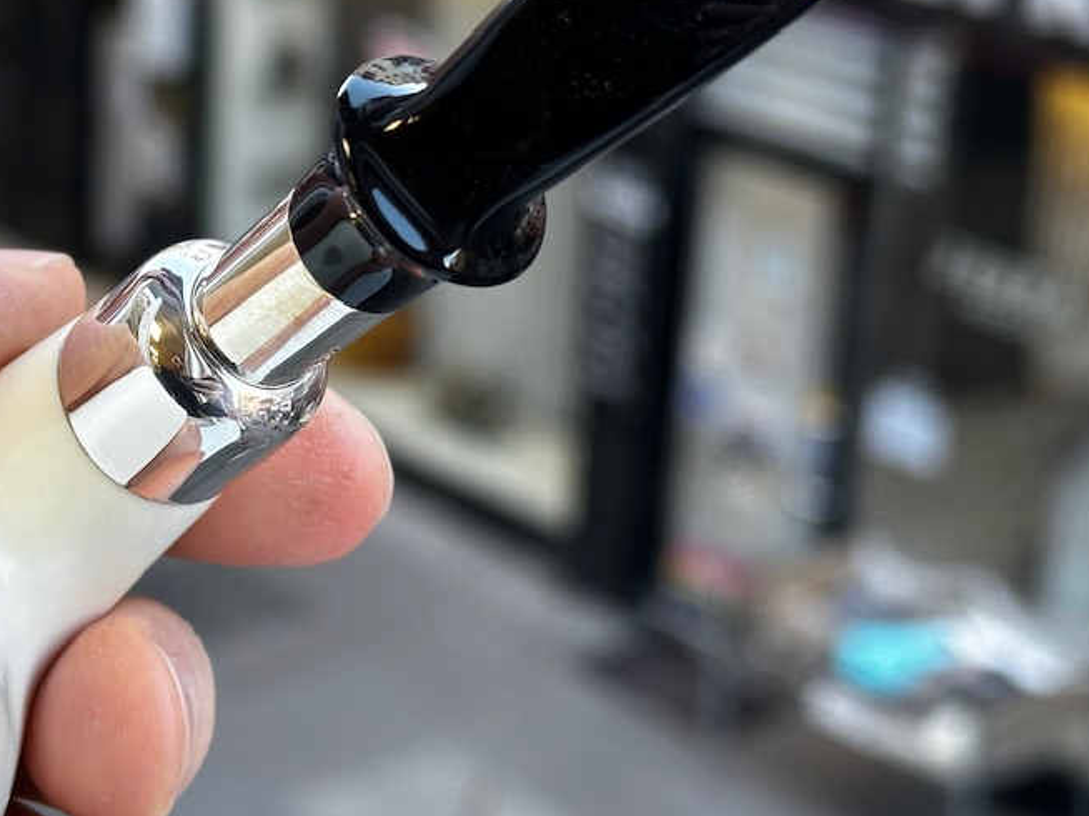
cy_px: 365
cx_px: 235
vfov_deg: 15.7
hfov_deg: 20.7
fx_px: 2956
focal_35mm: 94
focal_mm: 6.86
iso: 50
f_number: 1.78
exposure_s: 1/100
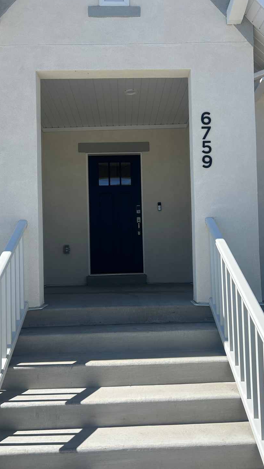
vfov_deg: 64.3
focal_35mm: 30
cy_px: 243
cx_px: 133
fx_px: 373
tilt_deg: +3.2
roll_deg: +1.0
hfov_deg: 39.0
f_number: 1.5
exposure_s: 1/3968
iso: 50
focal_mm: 5.7
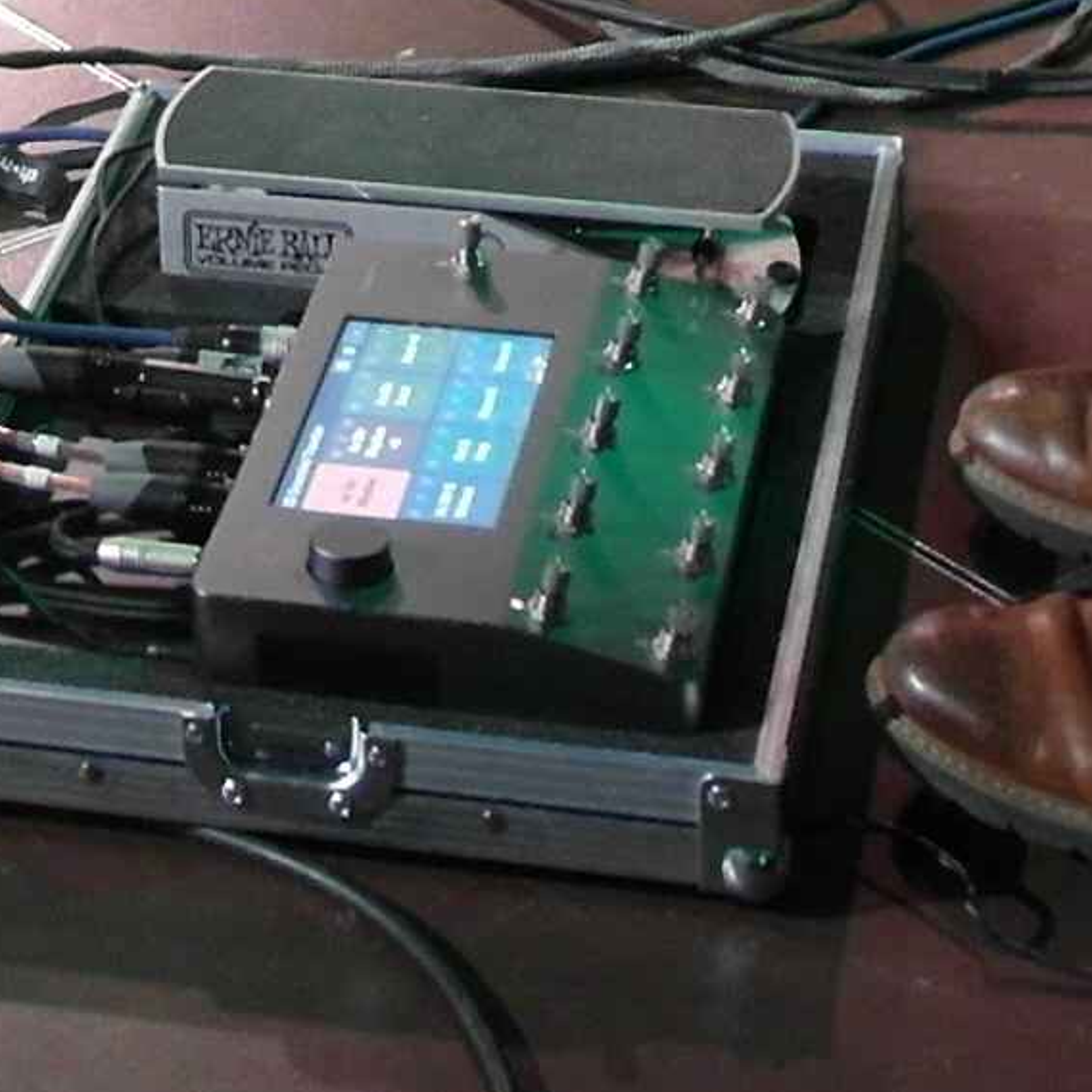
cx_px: 48
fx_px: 4854
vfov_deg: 11.0
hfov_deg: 12.7
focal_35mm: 136
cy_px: -1474
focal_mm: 5.2
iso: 200
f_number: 2.1
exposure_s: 1/30
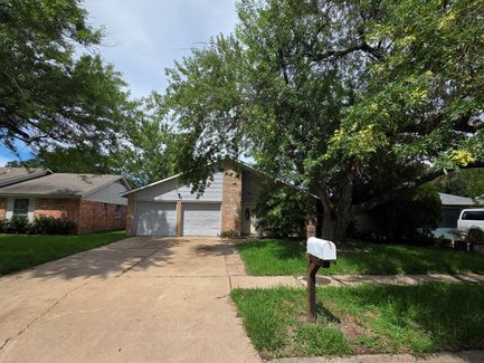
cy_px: 198
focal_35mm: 15
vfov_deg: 81.6
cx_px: 239
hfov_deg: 98.2
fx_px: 210
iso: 40
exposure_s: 1/2259
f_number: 1.9
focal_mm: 2.2
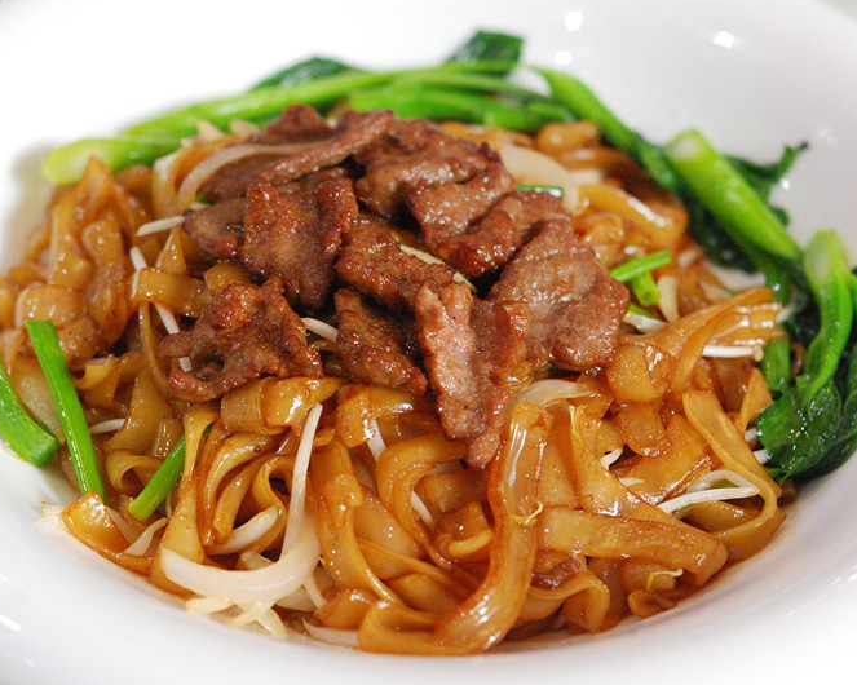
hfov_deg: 22.5
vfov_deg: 18.1
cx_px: 352
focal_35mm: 85
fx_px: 2155
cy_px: 341
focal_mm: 50
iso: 800
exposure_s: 1/80
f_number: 3.5
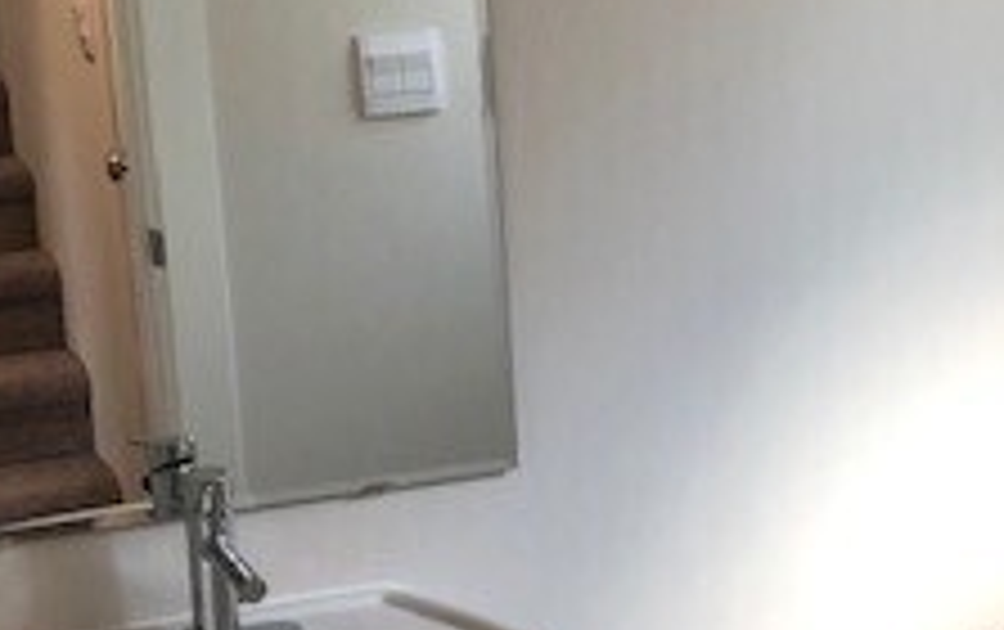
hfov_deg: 23.7
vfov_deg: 15.3
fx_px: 2329
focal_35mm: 85
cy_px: 477
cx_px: 887
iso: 40
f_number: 1.8
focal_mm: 3.99
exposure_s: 1/24
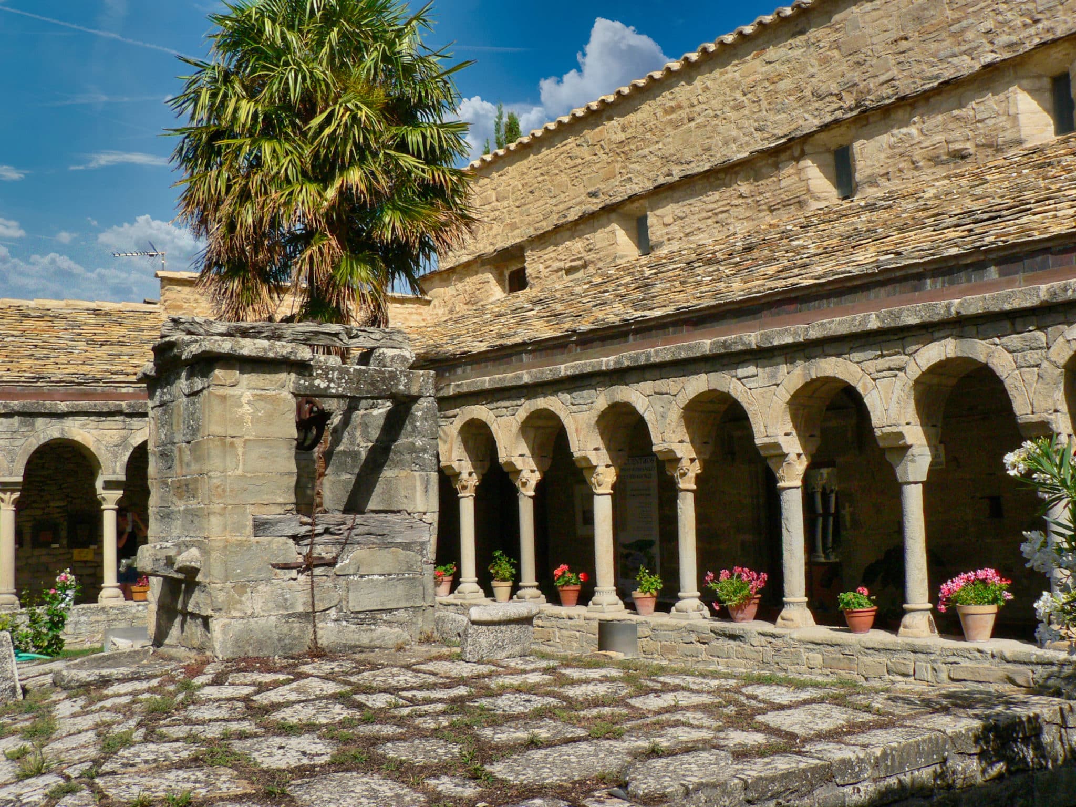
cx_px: 538
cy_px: 404
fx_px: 1119
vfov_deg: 39.7
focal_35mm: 36
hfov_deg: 51.4
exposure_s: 1/500
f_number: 5.6
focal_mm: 6
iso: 100
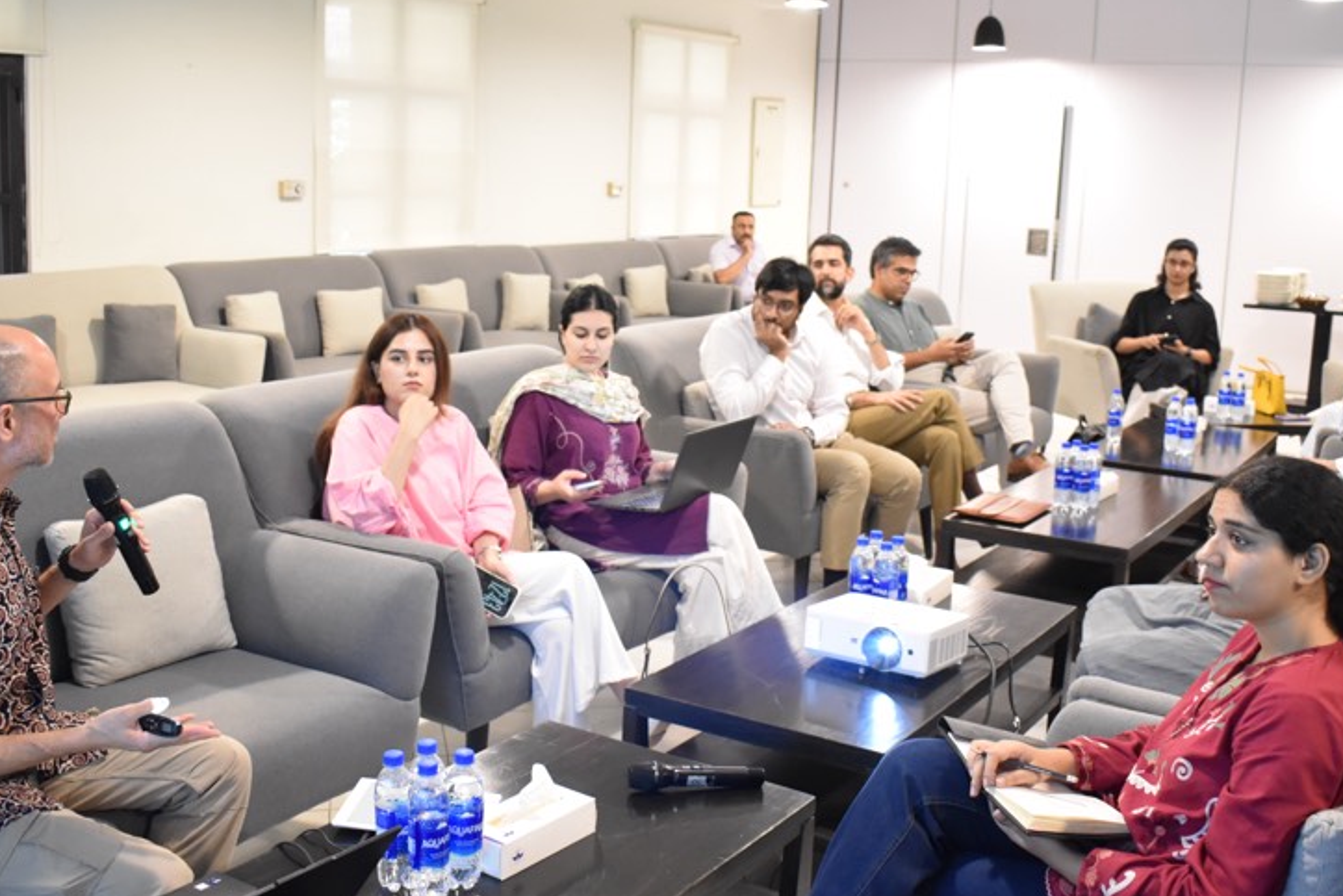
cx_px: 683
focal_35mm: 41
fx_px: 1530
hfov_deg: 47.4
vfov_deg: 32.6
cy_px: 397
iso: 2500
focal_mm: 22
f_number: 4
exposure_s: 1/30
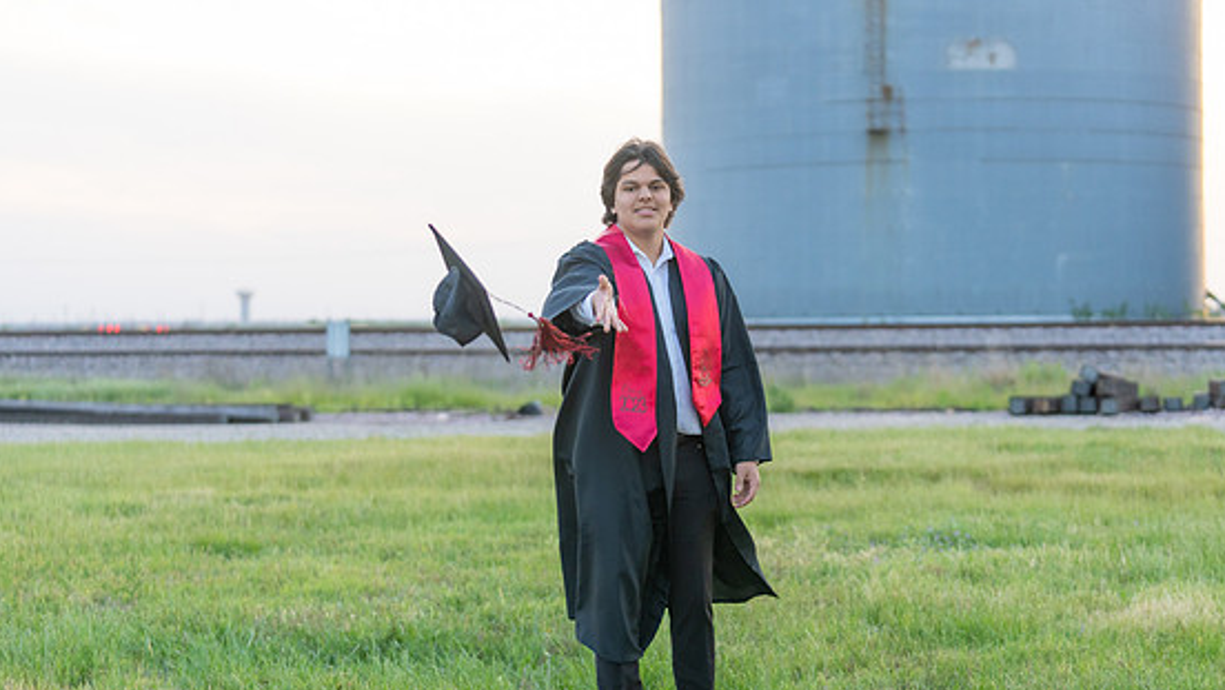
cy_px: 369
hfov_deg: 27.5
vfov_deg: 15.7
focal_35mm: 77
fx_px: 2502
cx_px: 621
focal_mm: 70
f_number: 2.8
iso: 1000
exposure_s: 1/1000
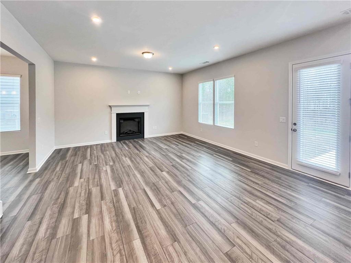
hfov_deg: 106.2
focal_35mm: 13
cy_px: 132
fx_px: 132
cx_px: 176
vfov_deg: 89.9
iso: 100
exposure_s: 1/120
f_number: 1.8
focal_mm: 1.57
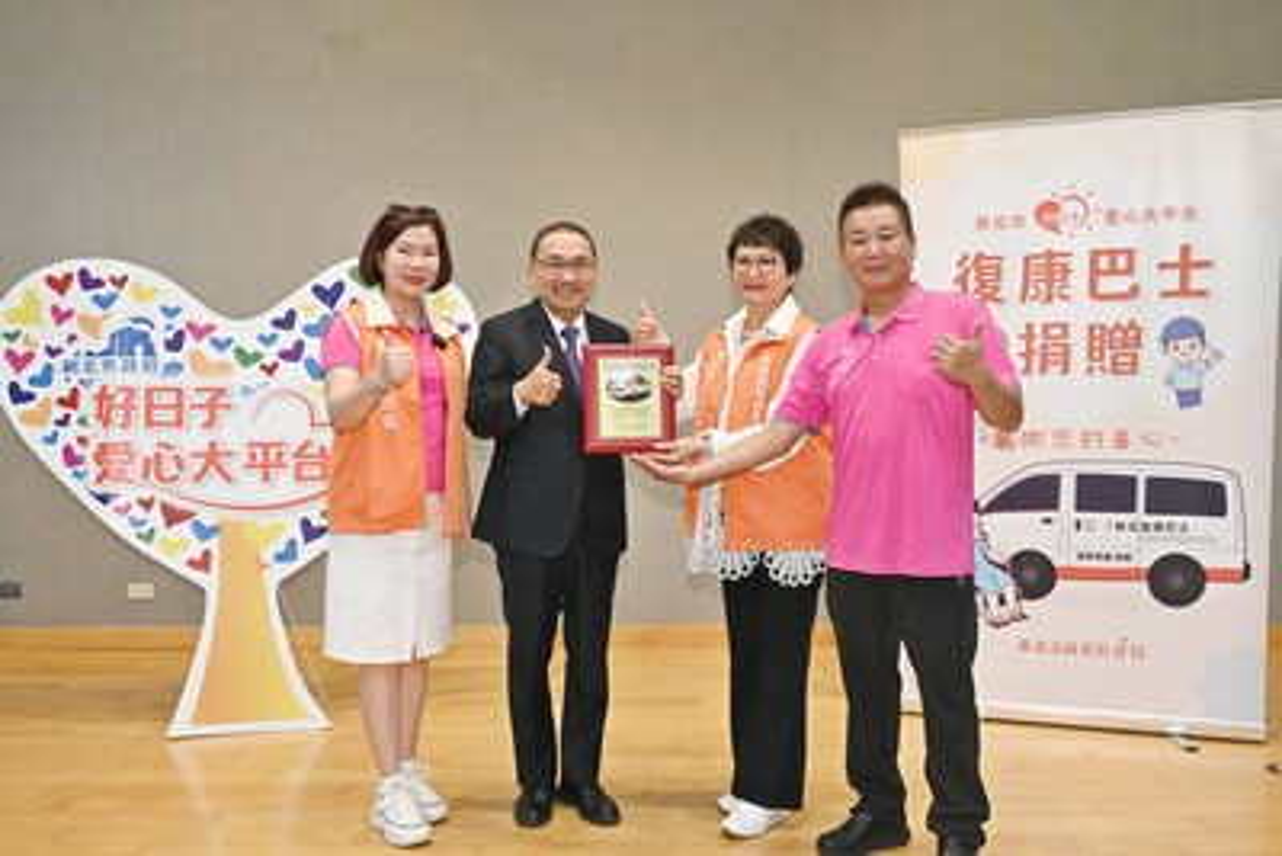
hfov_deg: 57.2
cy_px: 428
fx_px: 1176
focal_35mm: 33
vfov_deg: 40.0
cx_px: 641
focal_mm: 33
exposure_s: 1/125
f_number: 4
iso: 2500
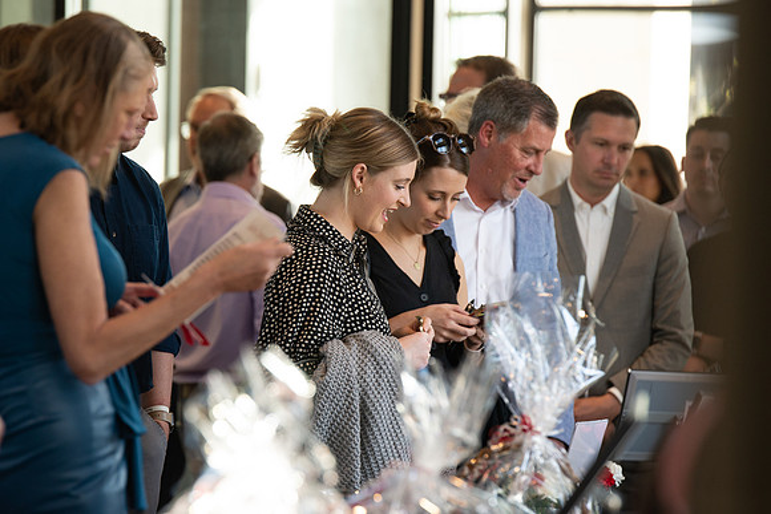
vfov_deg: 6.2
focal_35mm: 222
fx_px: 4761
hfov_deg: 9.3
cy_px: 268
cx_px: 332
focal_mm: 195
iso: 800
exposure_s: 1/200
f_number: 4.5
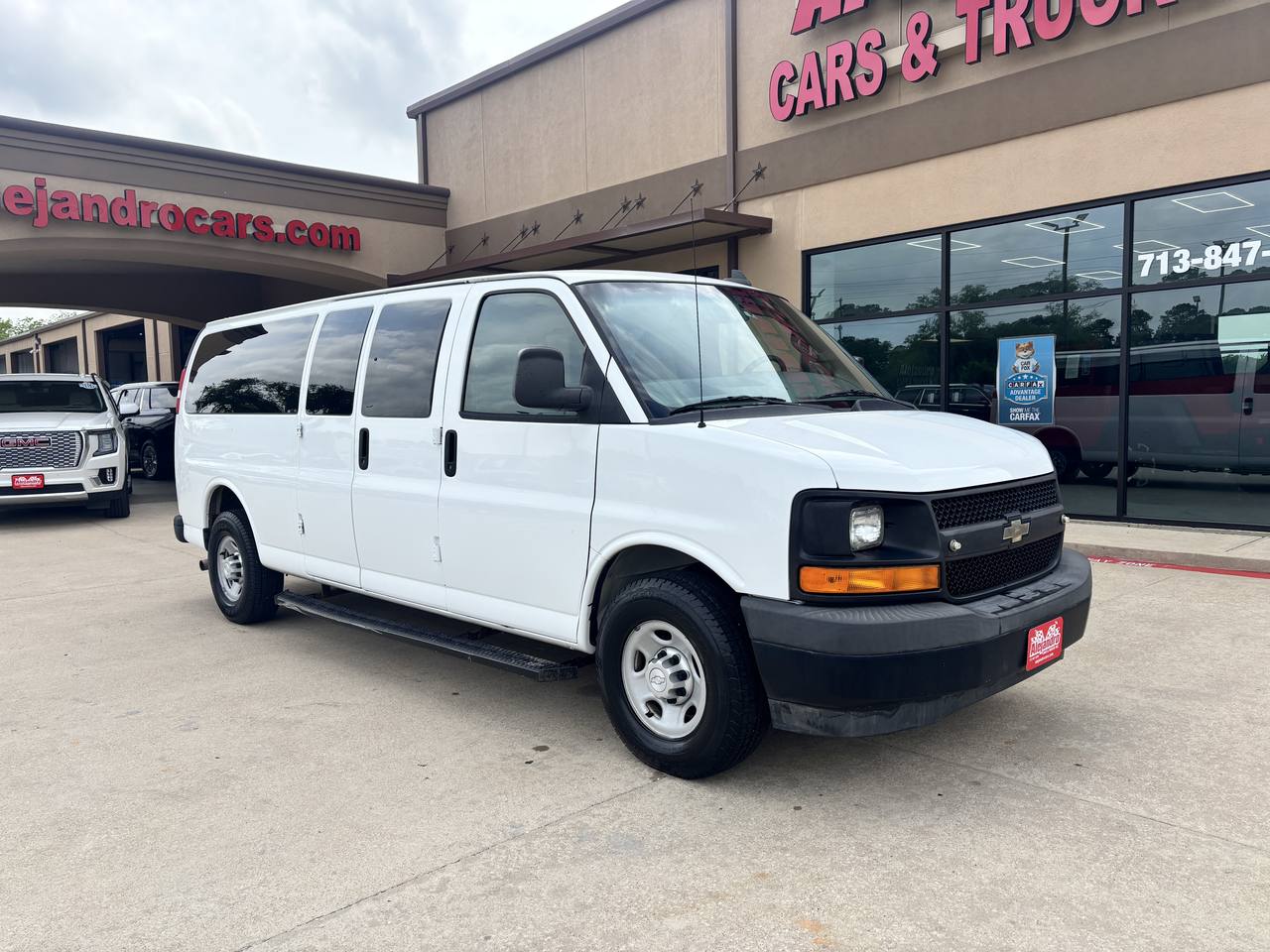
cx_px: 635
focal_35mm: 26
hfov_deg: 67.3
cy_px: 476
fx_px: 954
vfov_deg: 53.1
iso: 50
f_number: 1.6
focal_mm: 5.96
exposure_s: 1/2288
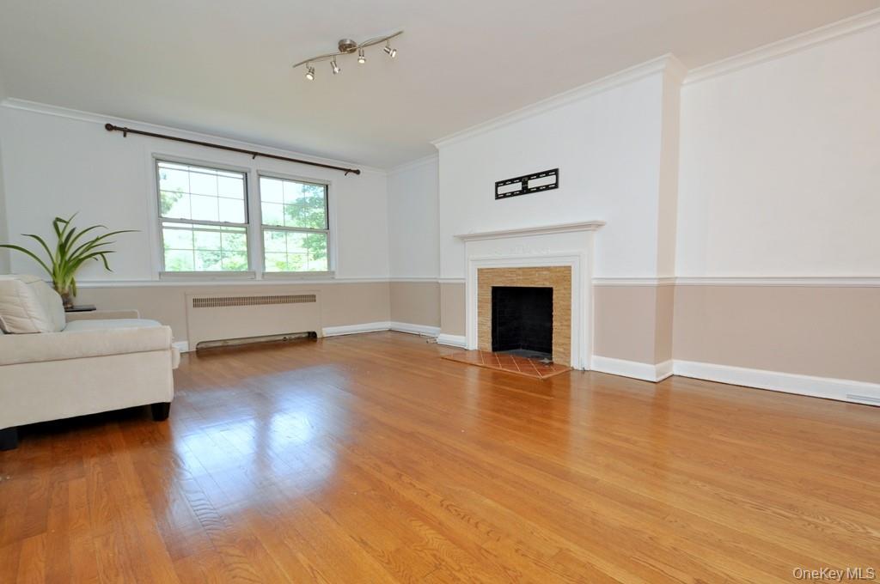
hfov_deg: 100.5
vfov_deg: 77.2
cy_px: 292
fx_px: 366
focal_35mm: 15
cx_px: 440
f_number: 4.5
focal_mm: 10
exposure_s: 1/80
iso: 400
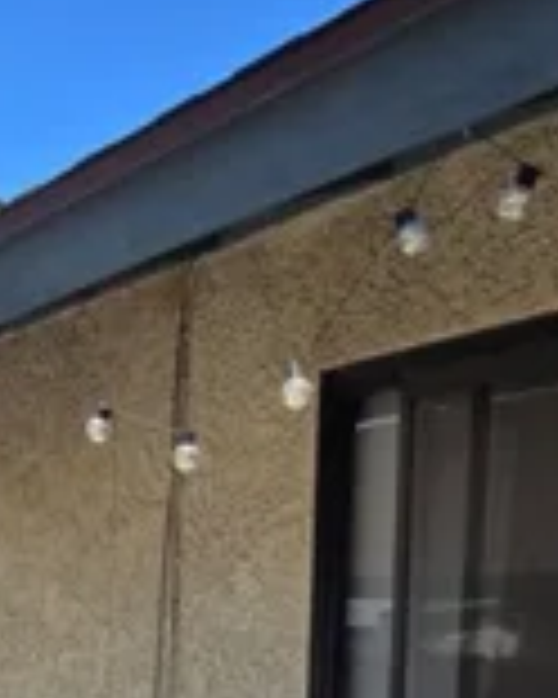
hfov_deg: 23.8
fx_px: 1259
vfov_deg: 27.9
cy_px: 793
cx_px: -16
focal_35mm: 61
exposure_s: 1/1336
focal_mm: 2.2
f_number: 2.2
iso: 50
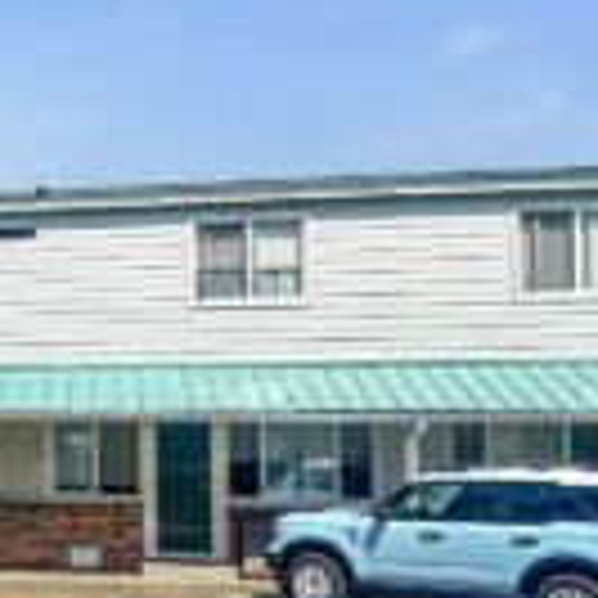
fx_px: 1251
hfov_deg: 23.3
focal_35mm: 64
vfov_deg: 26.9
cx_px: -216
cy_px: 297
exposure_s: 1/7000
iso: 80
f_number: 1.8
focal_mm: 6.86
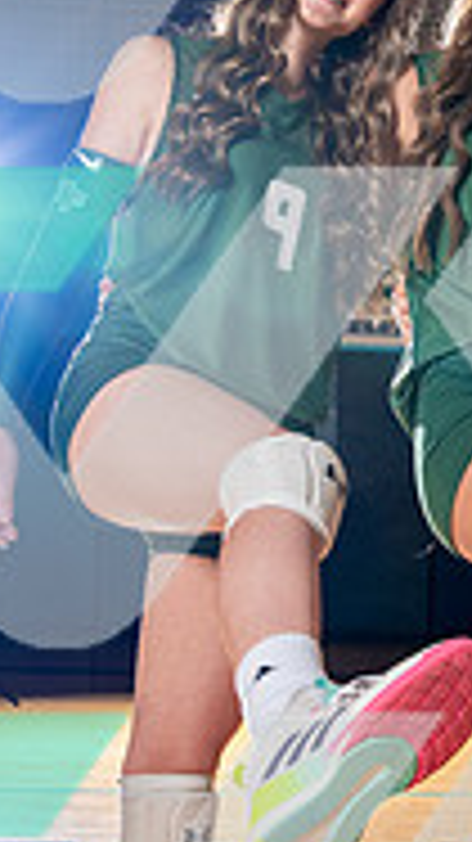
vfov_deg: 26.9
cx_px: 818
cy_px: 407
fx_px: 1760
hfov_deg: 13.8
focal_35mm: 79
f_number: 5
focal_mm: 24
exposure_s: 1/200
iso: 250
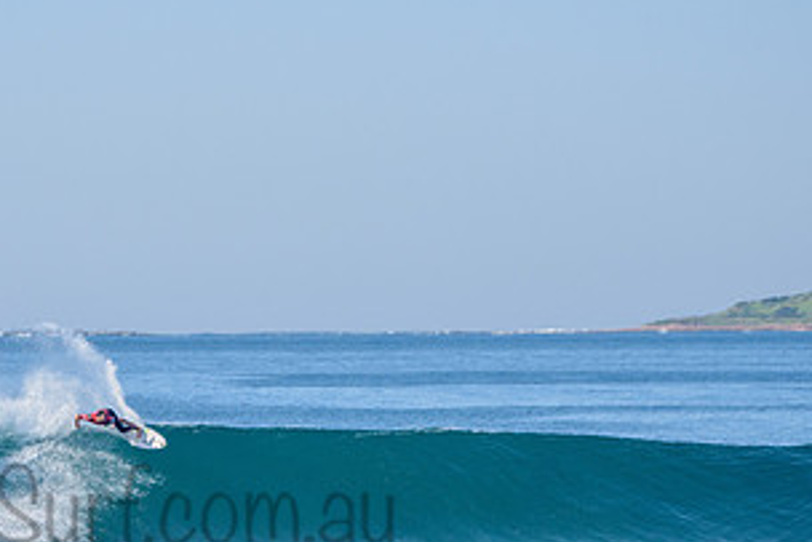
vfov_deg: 3.6
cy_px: 482
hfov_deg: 5.4
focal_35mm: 382
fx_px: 8620
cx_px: 112
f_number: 5.6
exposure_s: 1/2500
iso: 250
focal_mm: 200
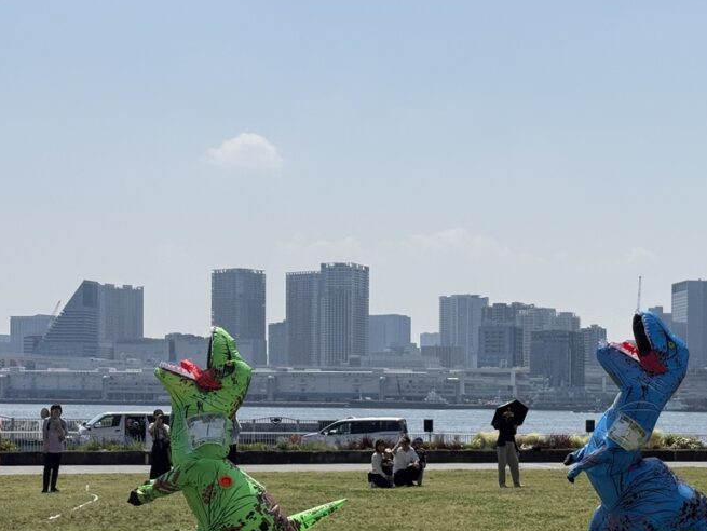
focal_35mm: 75
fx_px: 1533
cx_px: 550
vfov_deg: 19.5
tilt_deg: -0.1
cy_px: 385
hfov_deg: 25.6
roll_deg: -1.5
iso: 64
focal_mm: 6.76
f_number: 1.78
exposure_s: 1/11364
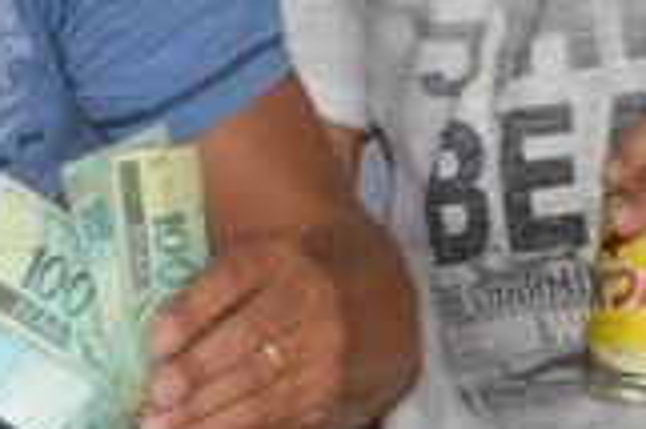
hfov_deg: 6.2
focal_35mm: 327
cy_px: 112
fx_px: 5861
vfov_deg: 4.2
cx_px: -405
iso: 2500
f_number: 5.6
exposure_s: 1/60
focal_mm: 55
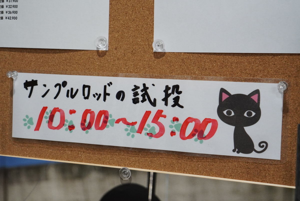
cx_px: 150
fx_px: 438
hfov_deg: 37.8
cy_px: 100
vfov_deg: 25.8
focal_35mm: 52
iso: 2000
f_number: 6.3
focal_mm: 35
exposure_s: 1/50
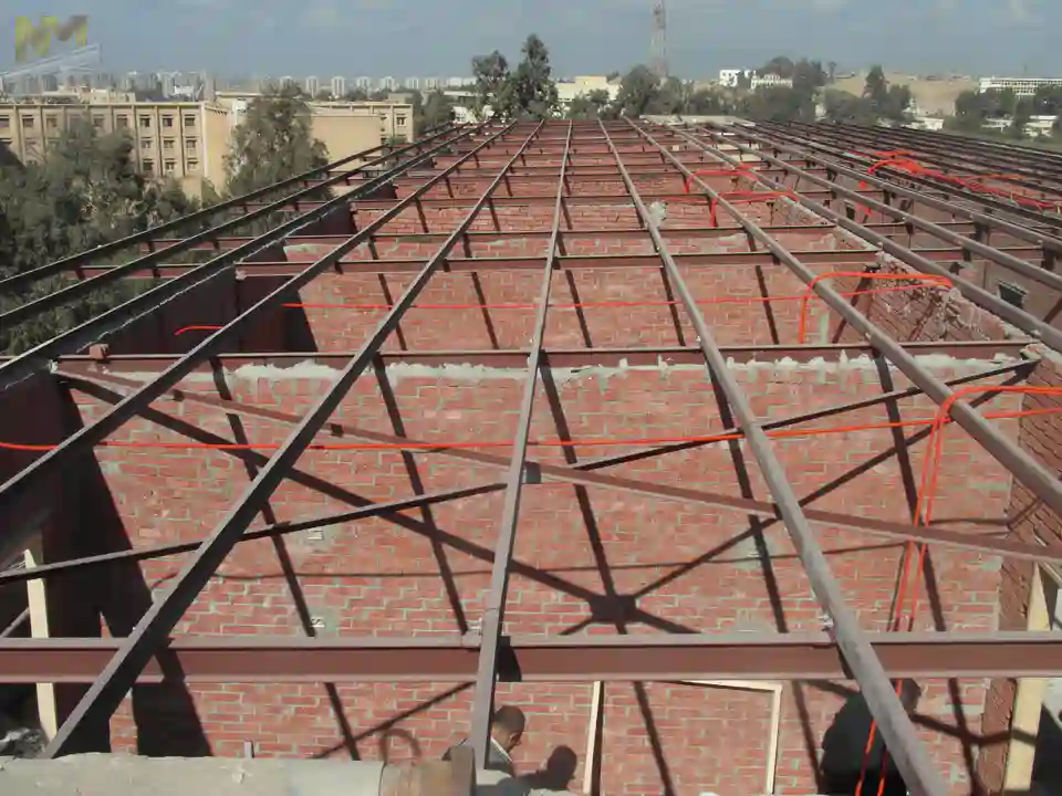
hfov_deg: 45.8
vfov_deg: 35.1
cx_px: 531
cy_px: 398
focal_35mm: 41
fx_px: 1258
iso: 80
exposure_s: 1/350
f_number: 7.3
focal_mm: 6.8
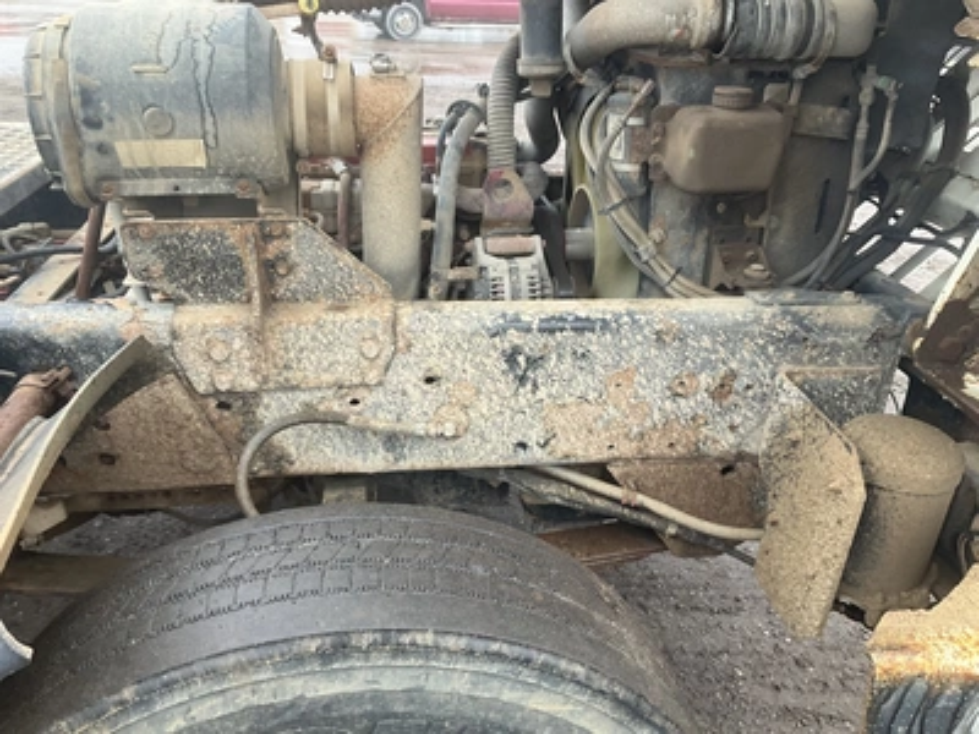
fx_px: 820
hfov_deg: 61.7
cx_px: 490
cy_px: 367
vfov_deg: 48.2
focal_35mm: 29
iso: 50
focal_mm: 3
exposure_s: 1/122
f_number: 1.8
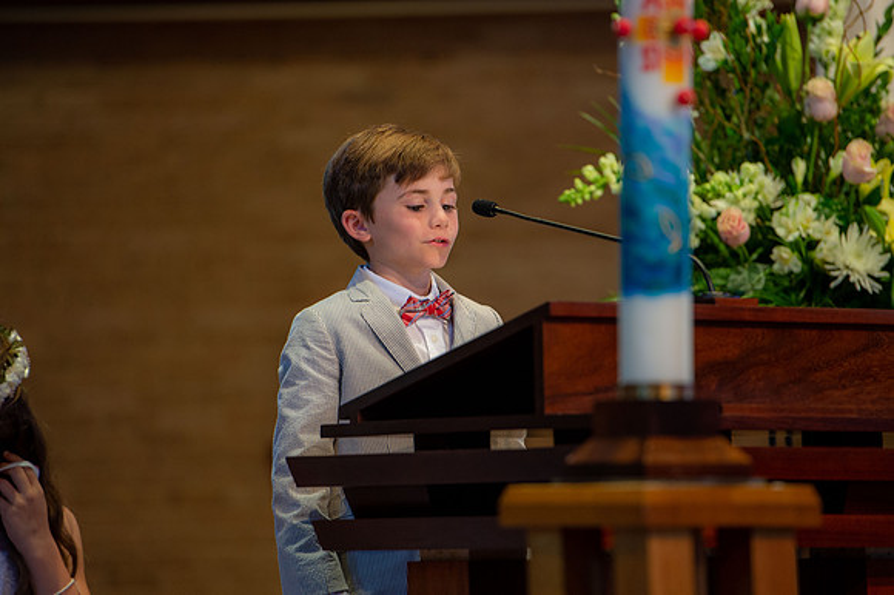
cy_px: 298
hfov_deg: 10.3
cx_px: 447
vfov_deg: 6.9
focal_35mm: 200
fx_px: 4964
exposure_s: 1/100
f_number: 4
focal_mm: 200
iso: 1600
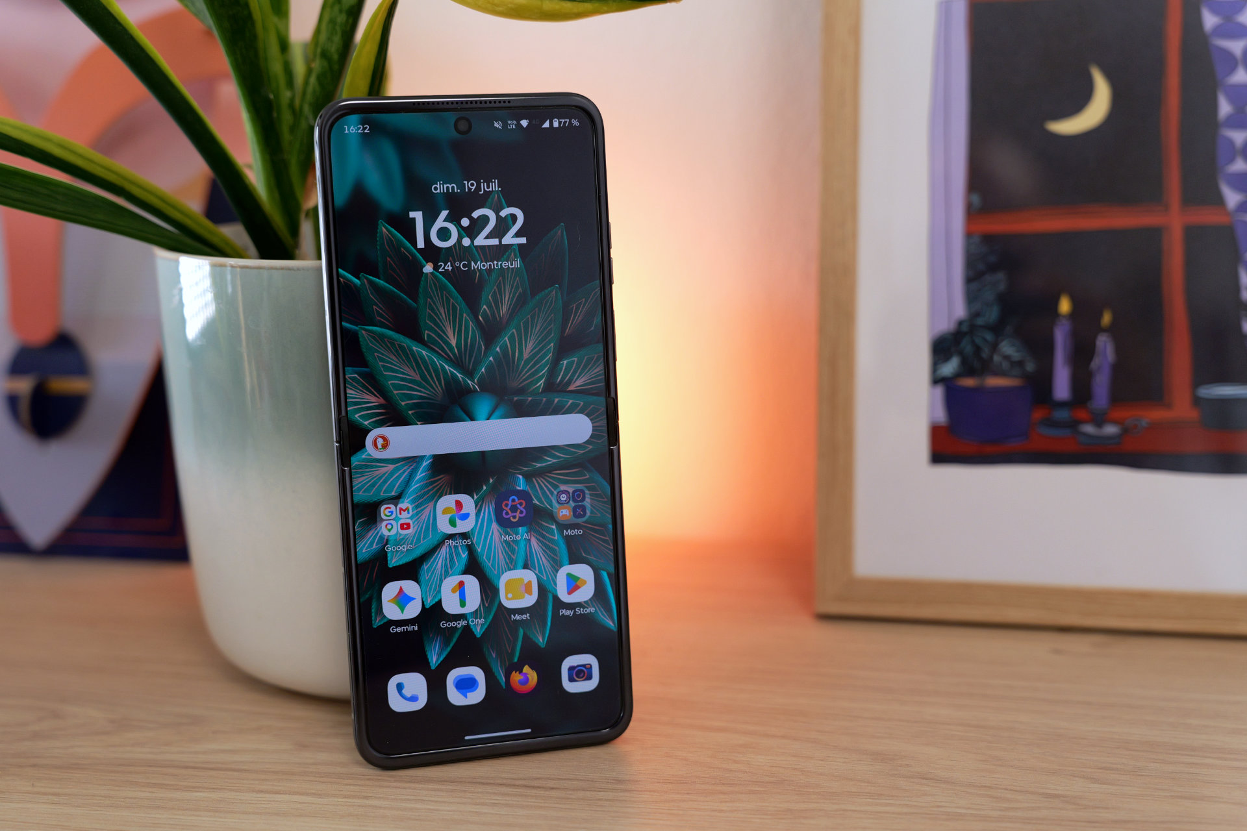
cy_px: 416
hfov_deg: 42.7
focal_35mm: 46
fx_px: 1593
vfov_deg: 29.2
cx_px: 624
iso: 1250
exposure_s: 1/640
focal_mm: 46
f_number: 4
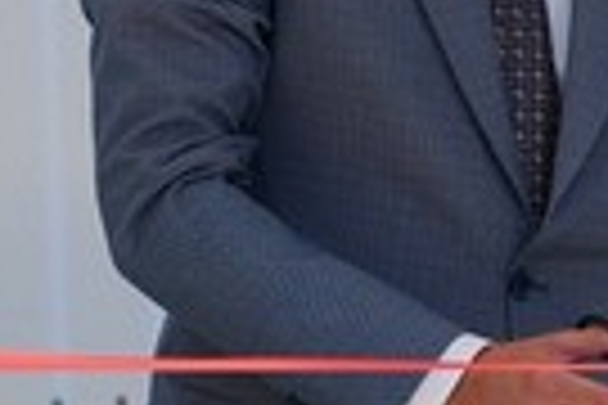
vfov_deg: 2.8
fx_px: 8410
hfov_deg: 4.1
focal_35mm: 498
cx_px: 1216
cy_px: 166
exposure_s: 1/1600
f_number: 2.8
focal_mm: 71.5
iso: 500
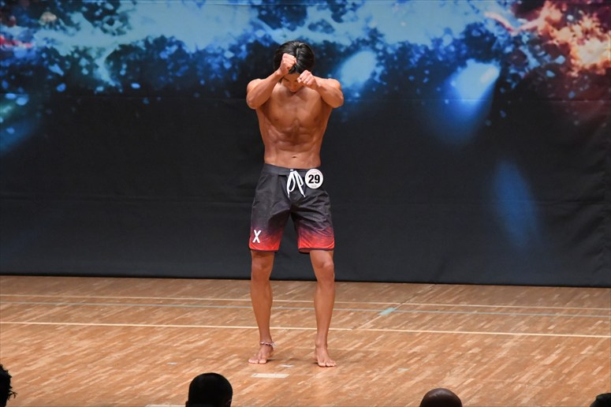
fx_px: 4580
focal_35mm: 270
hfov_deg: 7.6
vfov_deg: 5.1
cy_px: 204
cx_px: 306
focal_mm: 180
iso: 8000
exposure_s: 1/400
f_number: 5.6
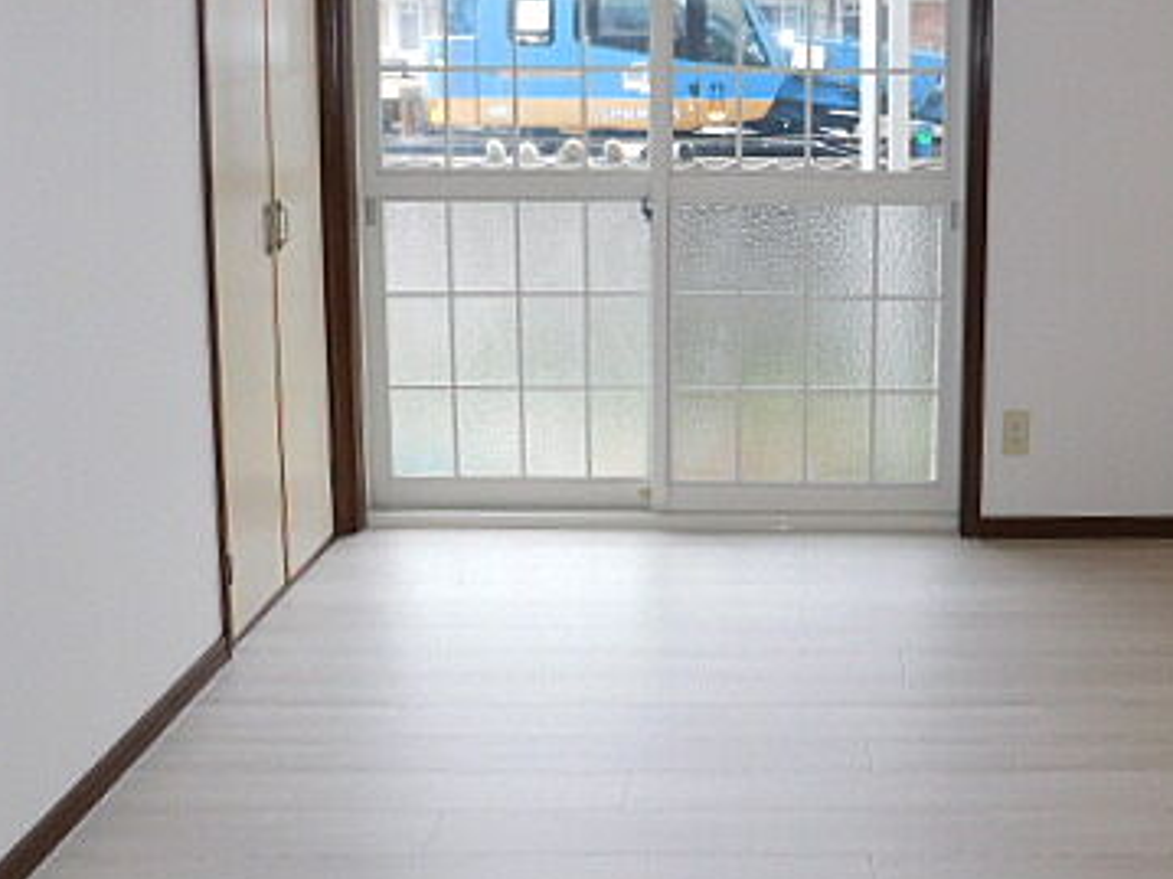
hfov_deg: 45.0
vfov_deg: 34.4
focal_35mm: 41
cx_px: 794
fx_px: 1389
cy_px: 219
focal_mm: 4
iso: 125
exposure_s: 1/60
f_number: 3
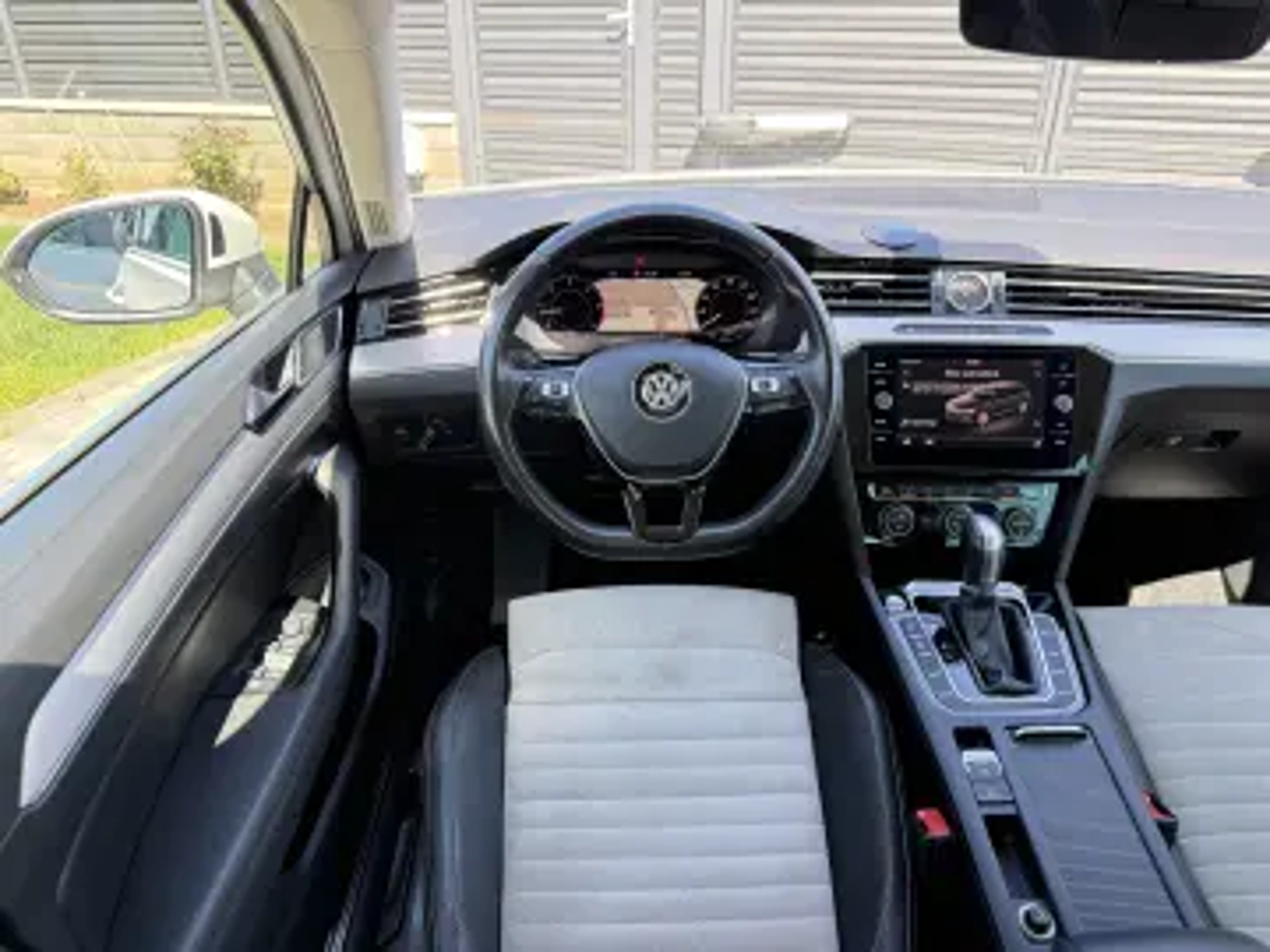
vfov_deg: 56.8
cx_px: 635
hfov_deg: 71.6
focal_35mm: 24
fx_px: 881
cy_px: 476
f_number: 1.78
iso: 200
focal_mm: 6.76
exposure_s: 1/127
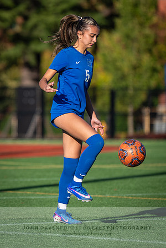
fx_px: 3046
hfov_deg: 3.1
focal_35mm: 440
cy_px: 103
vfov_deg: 4.7
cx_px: 25
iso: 140
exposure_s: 1/2000
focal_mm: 200
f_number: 2.8
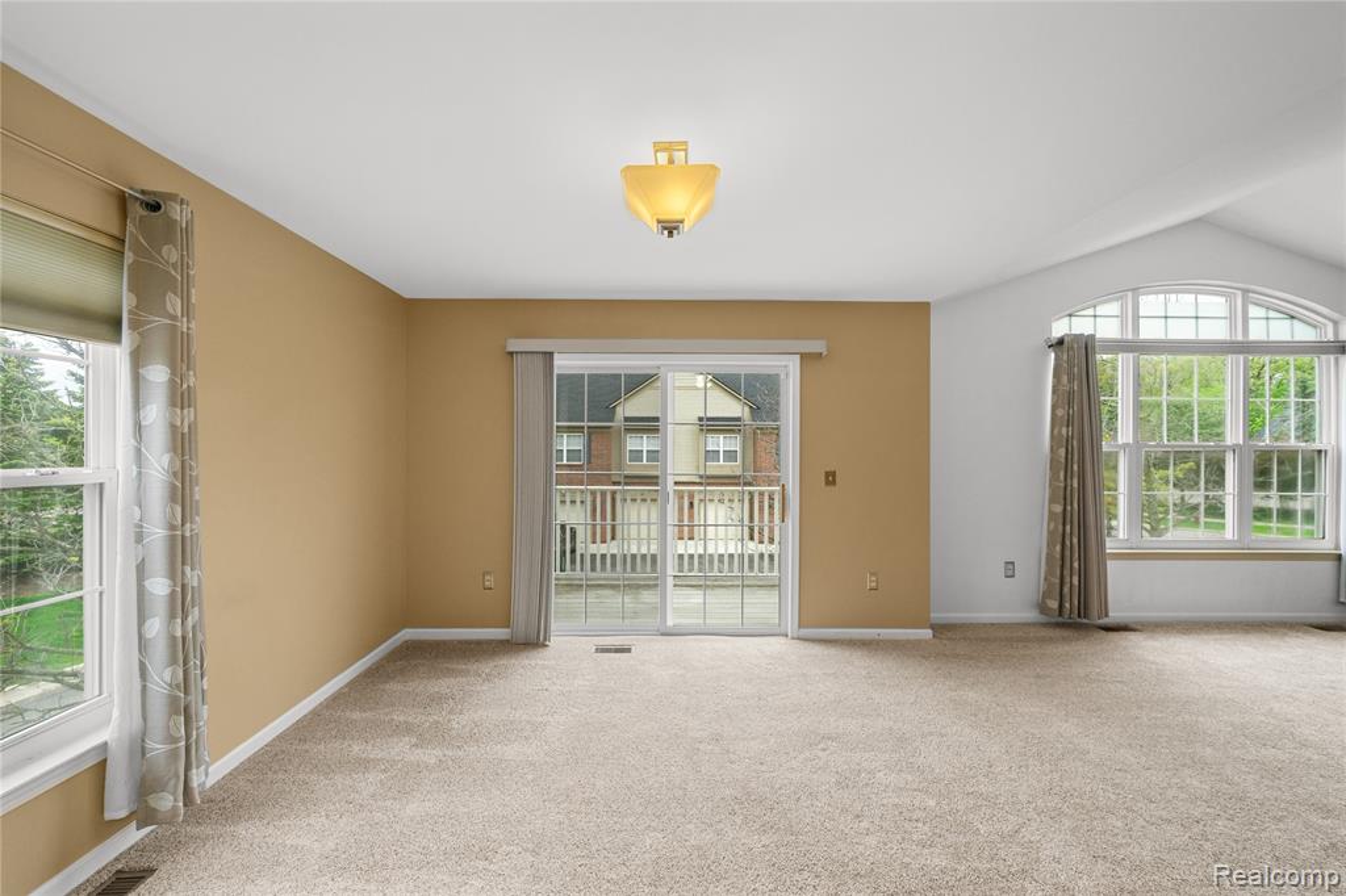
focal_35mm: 12
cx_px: 673
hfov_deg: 112.6
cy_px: 448
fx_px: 448
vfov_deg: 90.0
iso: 250
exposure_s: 1/25
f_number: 8
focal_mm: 12
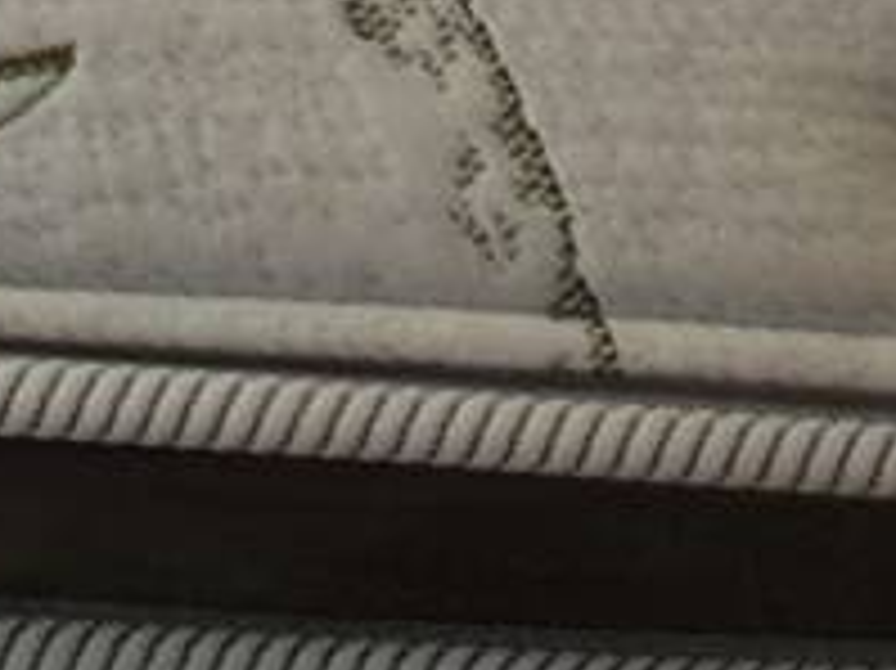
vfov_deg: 9.3
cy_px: -1700
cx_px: -716
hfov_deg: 17.1
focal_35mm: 94
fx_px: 2432
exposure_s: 1/202
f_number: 2.2
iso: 50
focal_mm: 1.74
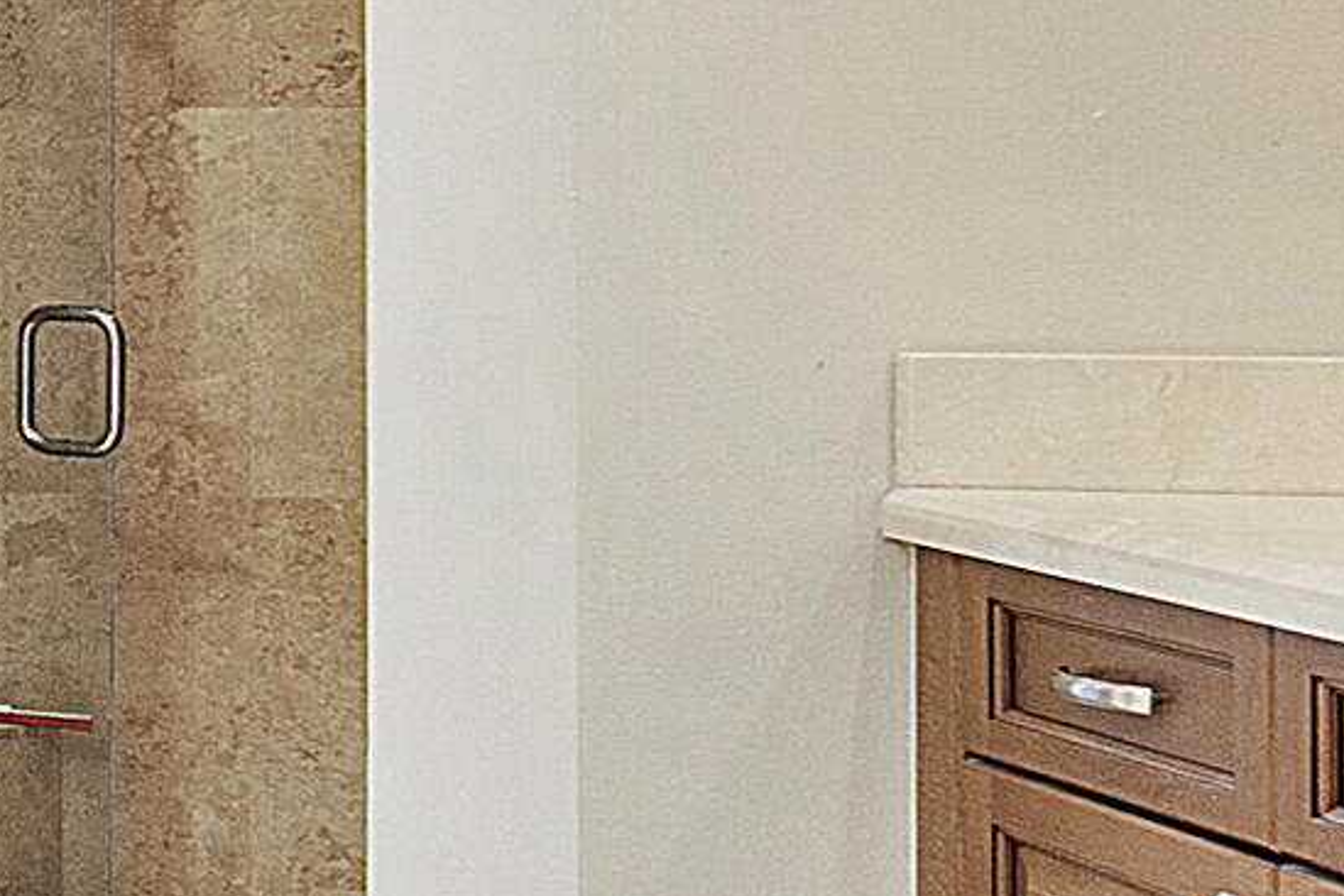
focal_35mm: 82
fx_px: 3061
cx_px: -1630
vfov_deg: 16.6
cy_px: 209
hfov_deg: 16.1
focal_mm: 10
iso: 250
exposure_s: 1/4
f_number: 9
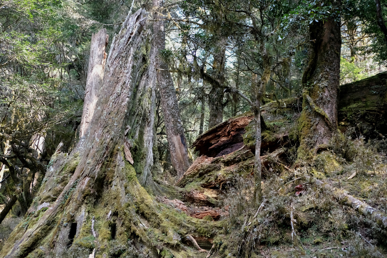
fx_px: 376
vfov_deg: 37.9
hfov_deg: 54.4
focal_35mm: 35
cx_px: 194
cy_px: 129
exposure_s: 1/1400
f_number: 2.8
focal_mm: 23
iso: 2000
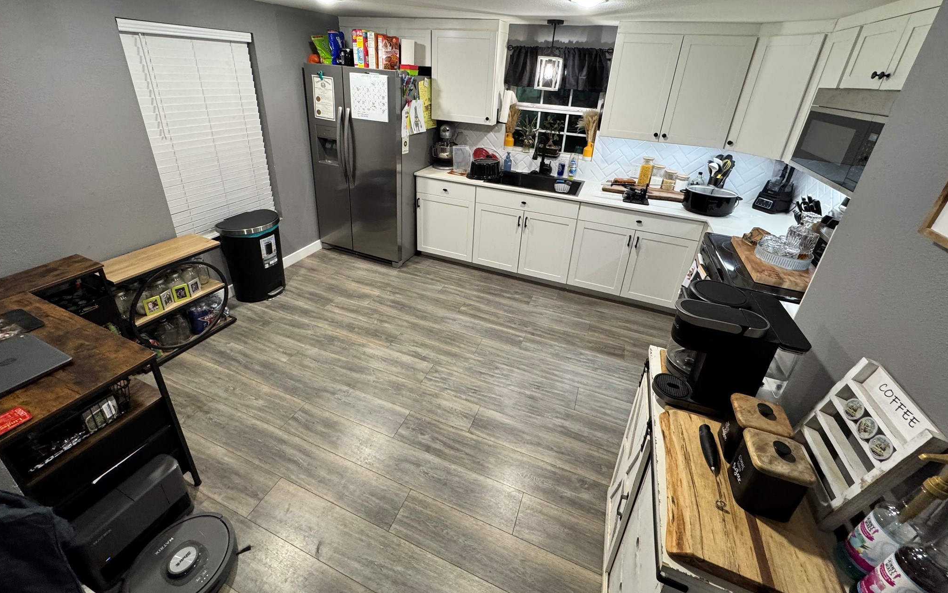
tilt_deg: -24.8
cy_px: 238
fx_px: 388
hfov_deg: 101.5
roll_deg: -4.1
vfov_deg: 74.0
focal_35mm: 15
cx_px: 474
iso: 250
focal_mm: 2.22
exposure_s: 1/60
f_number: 2.2
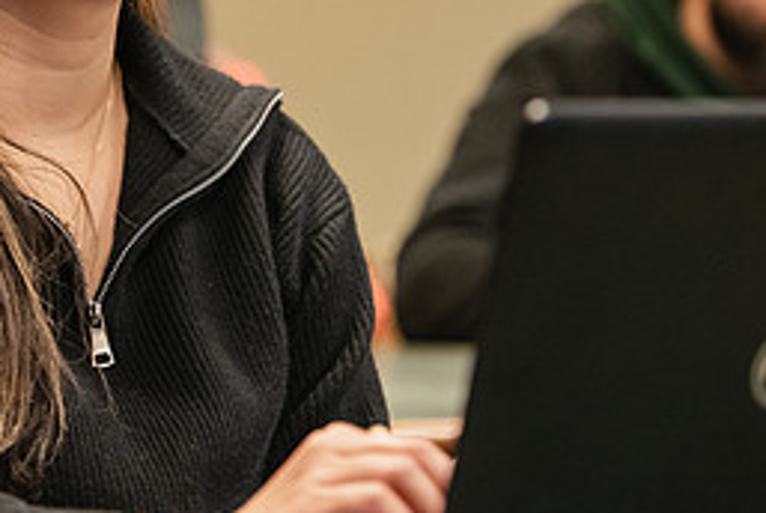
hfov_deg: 8.9
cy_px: 109
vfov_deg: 6.0
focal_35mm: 230
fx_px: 4899
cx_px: 66
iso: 3200
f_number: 2.8
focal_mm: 102
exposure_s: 1/200
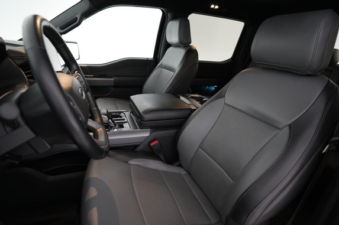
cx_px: 158
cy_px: 117
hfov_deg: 86.8
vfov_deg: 64.4
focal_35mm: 19
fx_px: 179
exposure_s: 1/30
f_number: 2.8
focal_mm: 17
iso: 1250
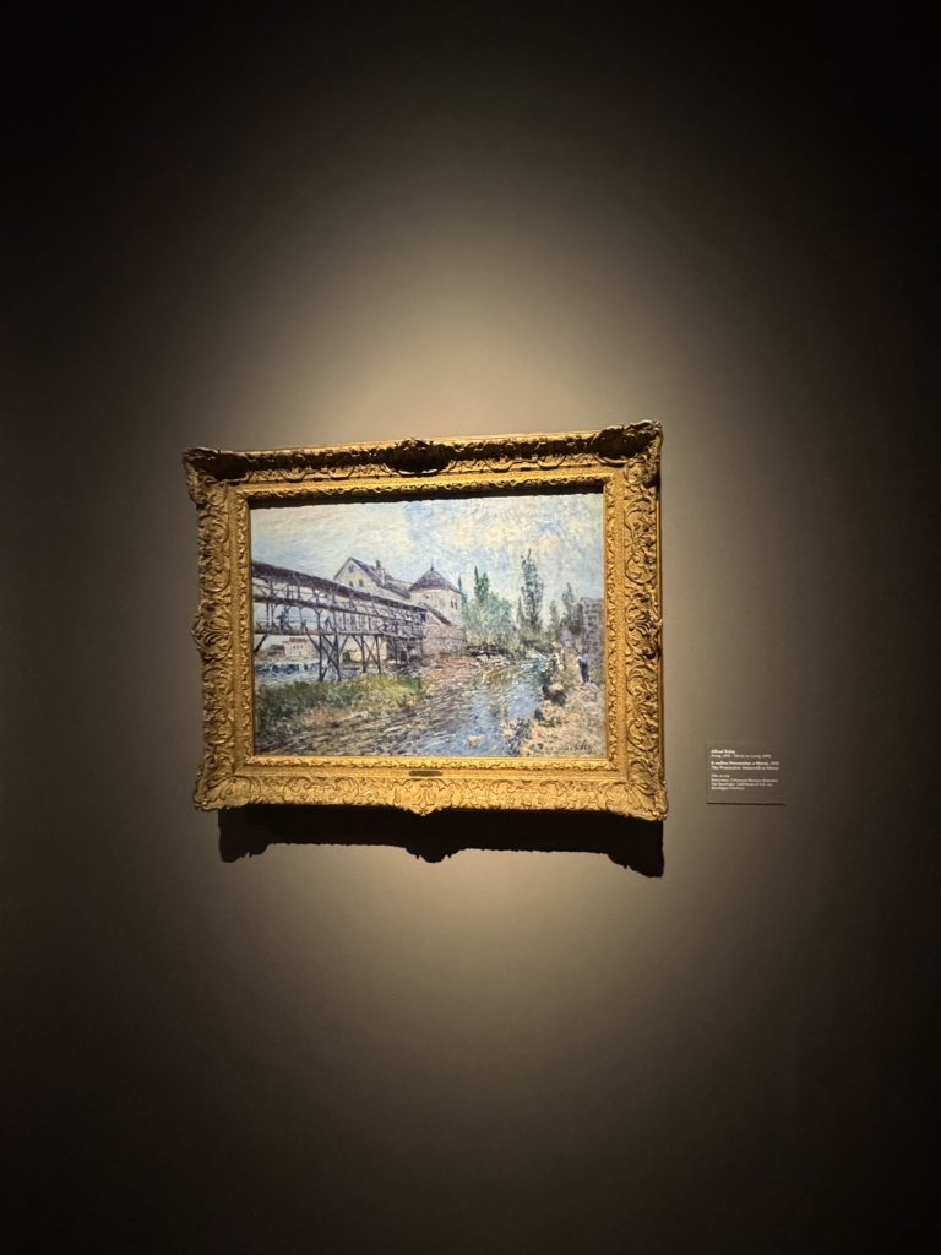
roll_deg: +0.9
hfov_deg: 85.7
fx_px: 507
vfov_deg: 102.1
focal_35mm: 14
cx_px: 470
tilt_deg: -0.9
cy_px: 628
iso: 1250
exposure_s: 1/60
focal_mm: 2.22
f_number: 2.2
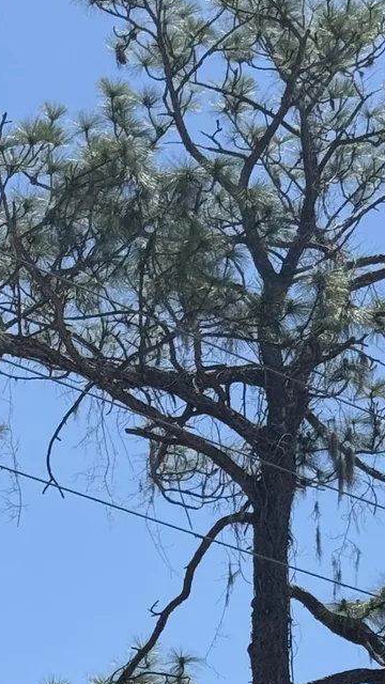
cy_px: 970
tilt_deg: +11.1
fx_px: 2849
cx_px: 214
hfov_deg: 7.7
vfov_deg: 13.1
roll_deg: +1.7
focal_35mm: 157
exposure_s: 1/4608
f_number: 1.78
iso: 64
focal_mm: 6.76
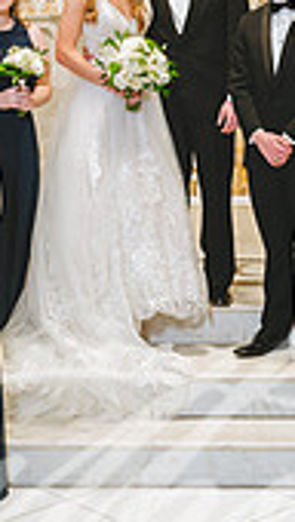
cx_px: 161
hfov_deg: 13.8
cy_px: 137
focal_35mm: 88
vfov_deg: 23.9
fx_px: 1220
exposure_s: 1/160
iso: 1600
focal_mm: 24
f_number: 5.6
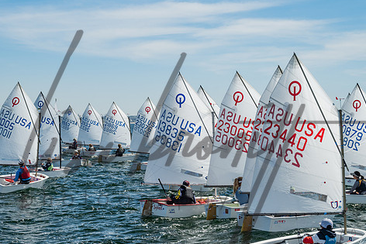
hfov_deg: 26.0
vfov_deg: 17.5
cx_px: 179
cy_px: 129
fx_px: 793
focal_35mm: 78
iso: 100
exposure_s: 1/160
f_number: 8
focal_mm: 54
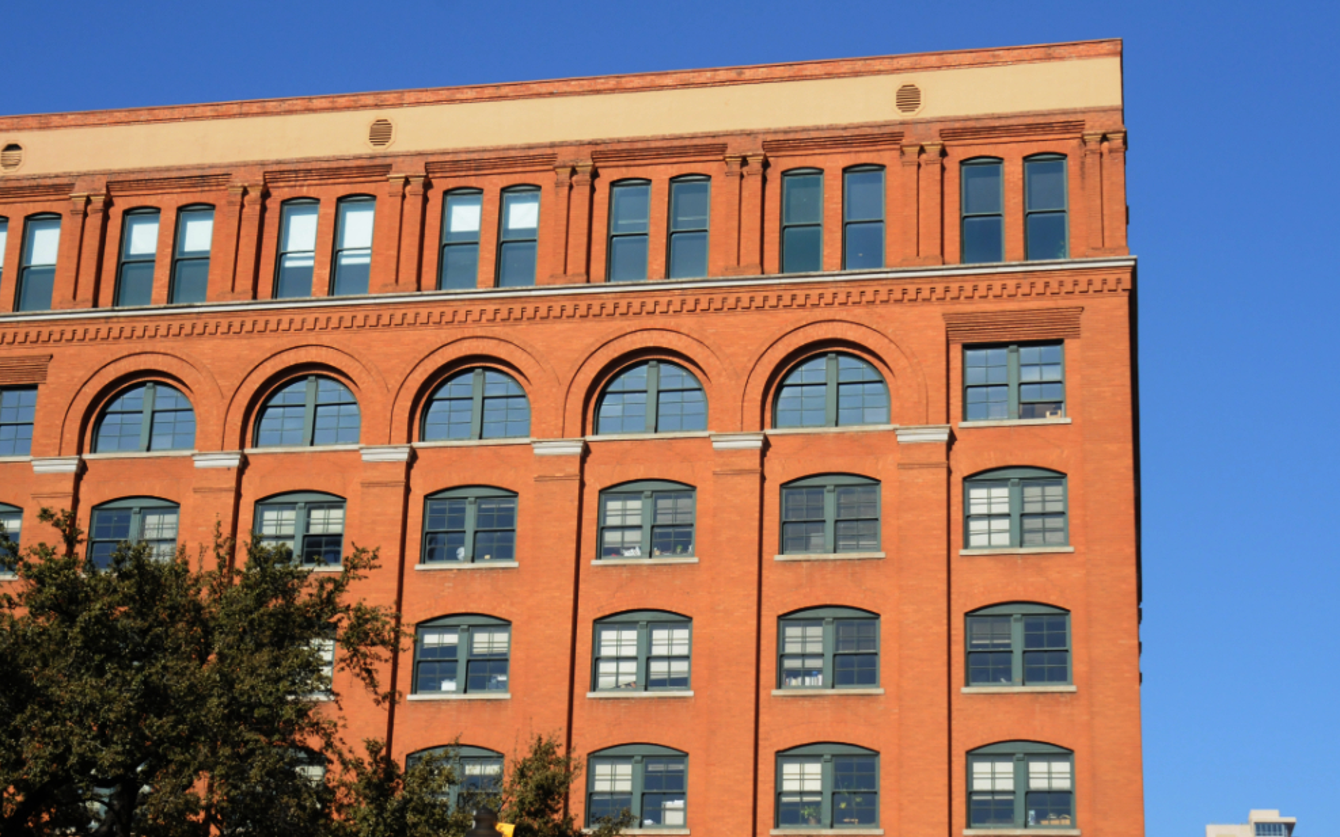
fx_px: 2374
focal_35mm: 65
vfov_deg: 20.0
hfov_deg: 31.5
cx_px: 672
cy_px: 440
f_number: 7.1
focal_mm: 42
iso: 800
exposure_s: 1/2500
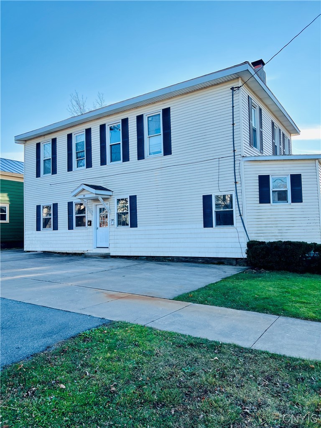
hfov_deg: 53.1
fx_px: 321
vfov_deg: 67.3
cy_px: 214
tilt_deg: +3.0
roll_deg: +1.8
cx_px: 160
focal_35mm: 26
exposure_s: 1/1266
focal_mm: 5.7
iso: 50
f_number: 1.5
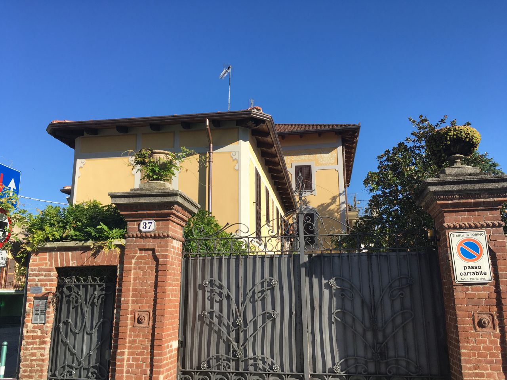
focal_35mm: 29
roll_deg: +0.6
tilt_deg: +12.1
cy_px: 190
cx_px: 254
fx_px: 425
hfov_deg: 61.7
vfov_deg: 48.2
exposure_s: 1/1202
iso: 25
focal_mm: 4.15
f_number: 2.2
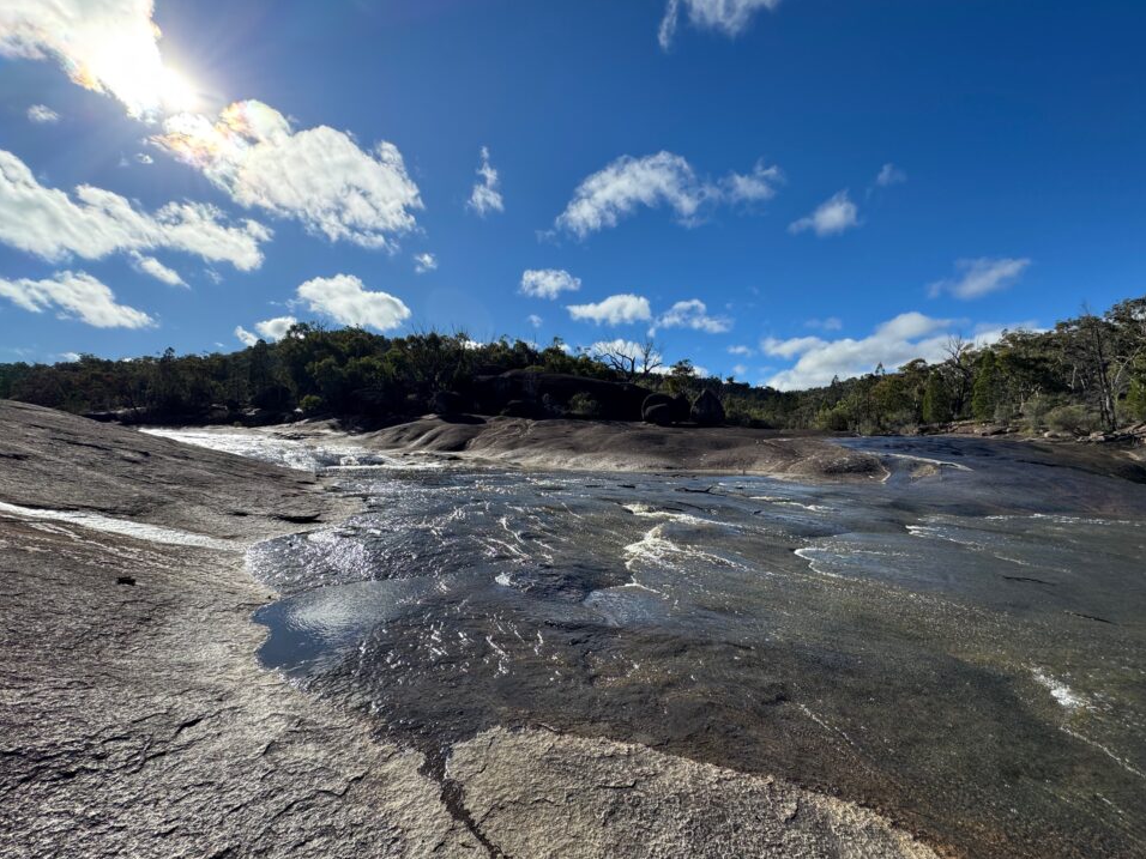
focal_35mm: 15
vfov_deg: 81.7
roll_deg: -0.2
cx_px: 611
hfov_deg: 98.0
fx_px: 497
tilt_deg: +1.8
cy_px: 438
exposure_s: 1/2083
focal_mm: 2.22
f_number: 2.2
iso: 50
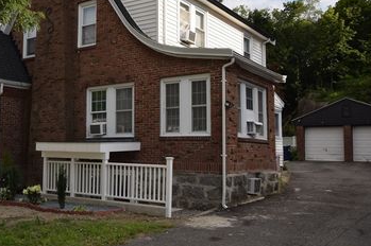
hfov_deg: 45.0
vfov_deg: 31.1
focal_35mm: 43
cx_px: 136
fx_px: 443
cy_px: 116
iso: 100
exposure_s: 1/200
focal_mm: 20
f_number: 8
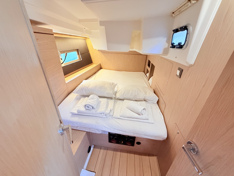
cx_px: 117
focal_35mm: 14
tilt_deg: -26.1
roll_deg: -1.1
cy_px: 88
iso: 400
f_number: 2.2
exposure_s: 1/60
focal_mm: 2.22
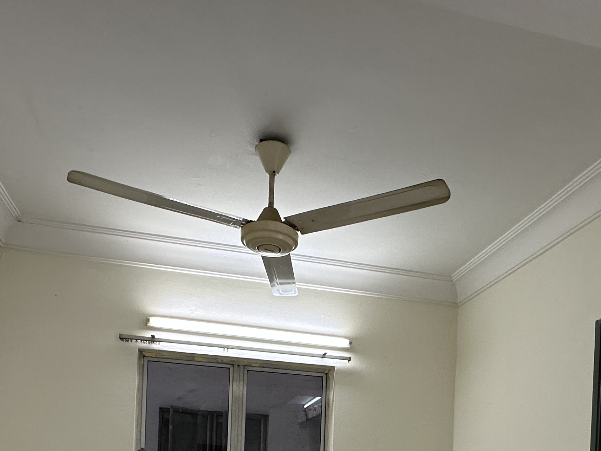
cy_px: 500
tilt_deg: -1.0
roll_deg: -3.6
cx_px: 324
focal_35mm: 33
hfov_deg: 55.3
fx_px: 573
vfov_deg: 36.2
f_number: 2.2
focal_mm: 2.22
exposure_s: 1/100
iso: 160
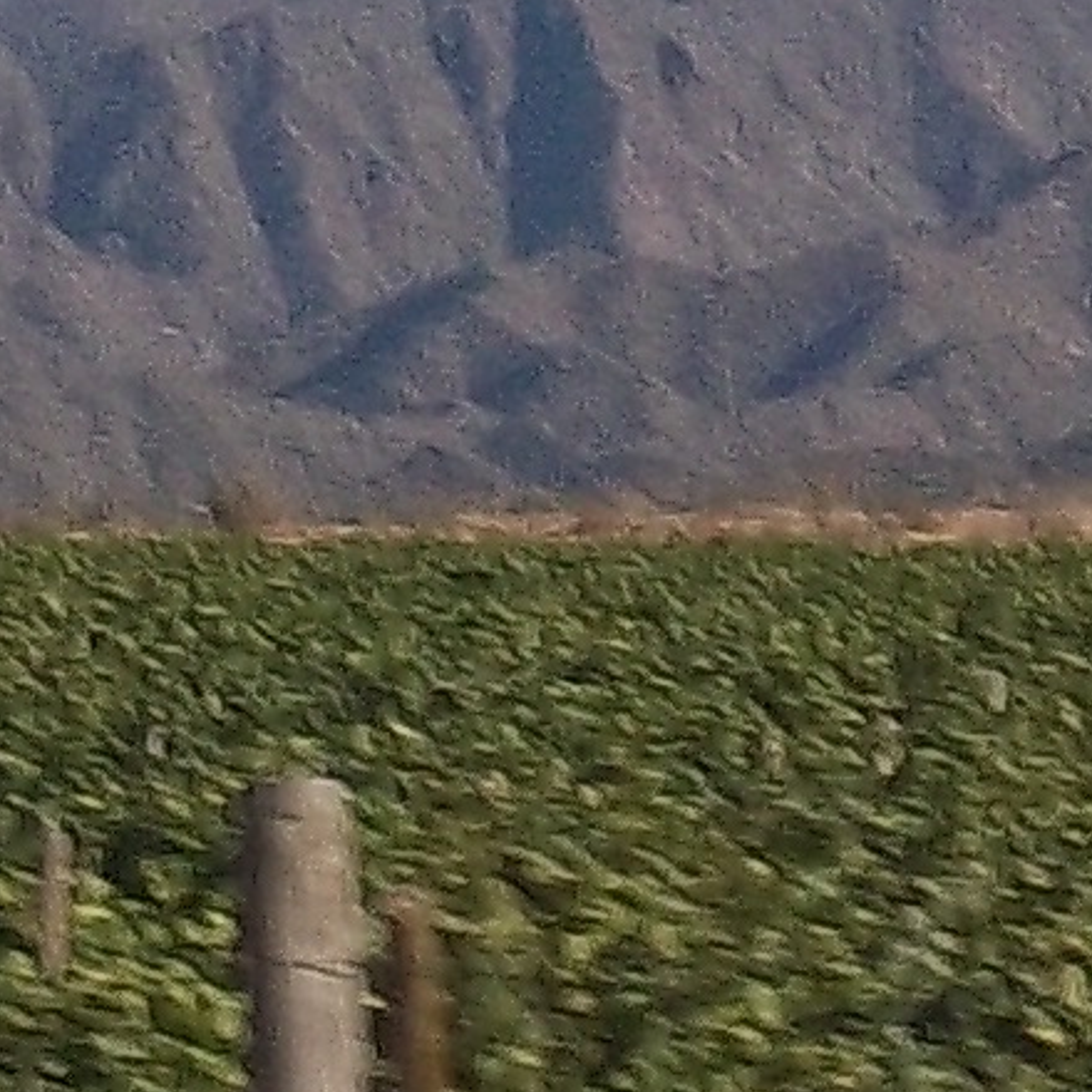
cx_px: 665
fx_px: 30944
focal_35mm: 867
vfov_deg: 2.0
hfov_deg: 2.0
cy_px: -931
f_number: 5.6
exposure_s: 1/500
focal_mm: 19.5
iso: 80
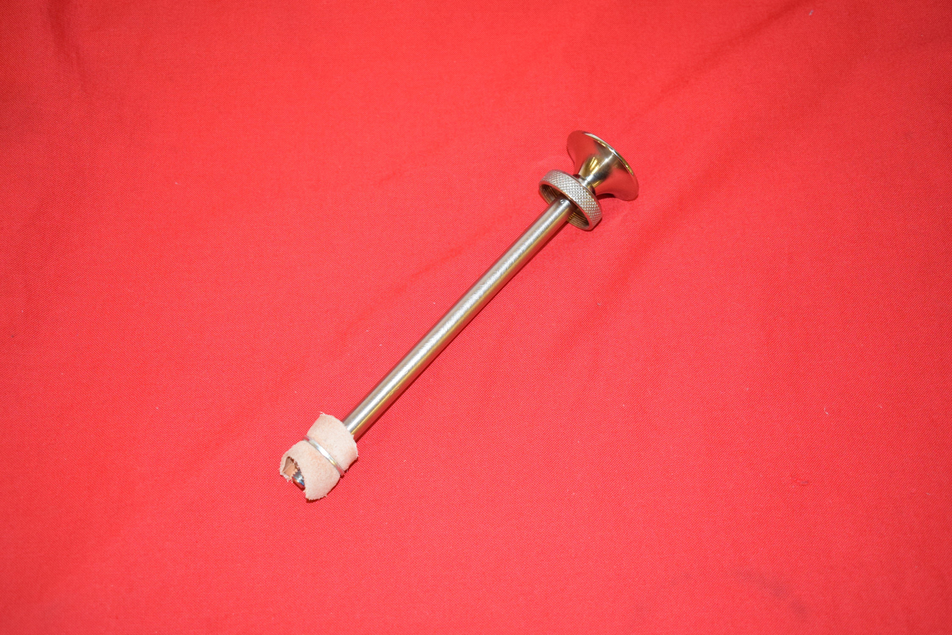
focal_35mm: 51
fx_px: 1349
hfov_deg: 38.9
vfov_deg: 26.5
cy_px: 318
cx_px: 476
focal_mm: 34
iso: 1600
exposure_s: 1/80
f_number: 5
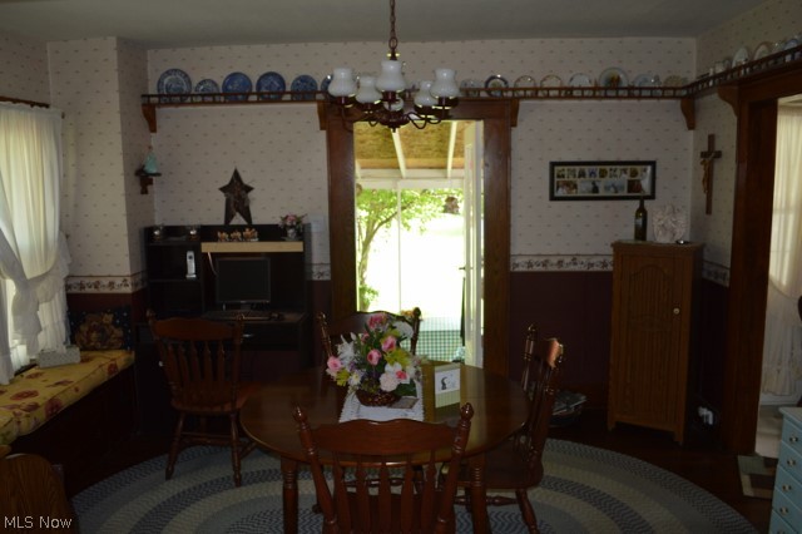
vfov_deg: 47.9
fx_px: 601
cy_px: 267
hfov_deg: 67.4
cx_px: 401
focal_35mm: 27
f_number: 4
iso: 400
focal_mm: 18
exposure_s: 1/60
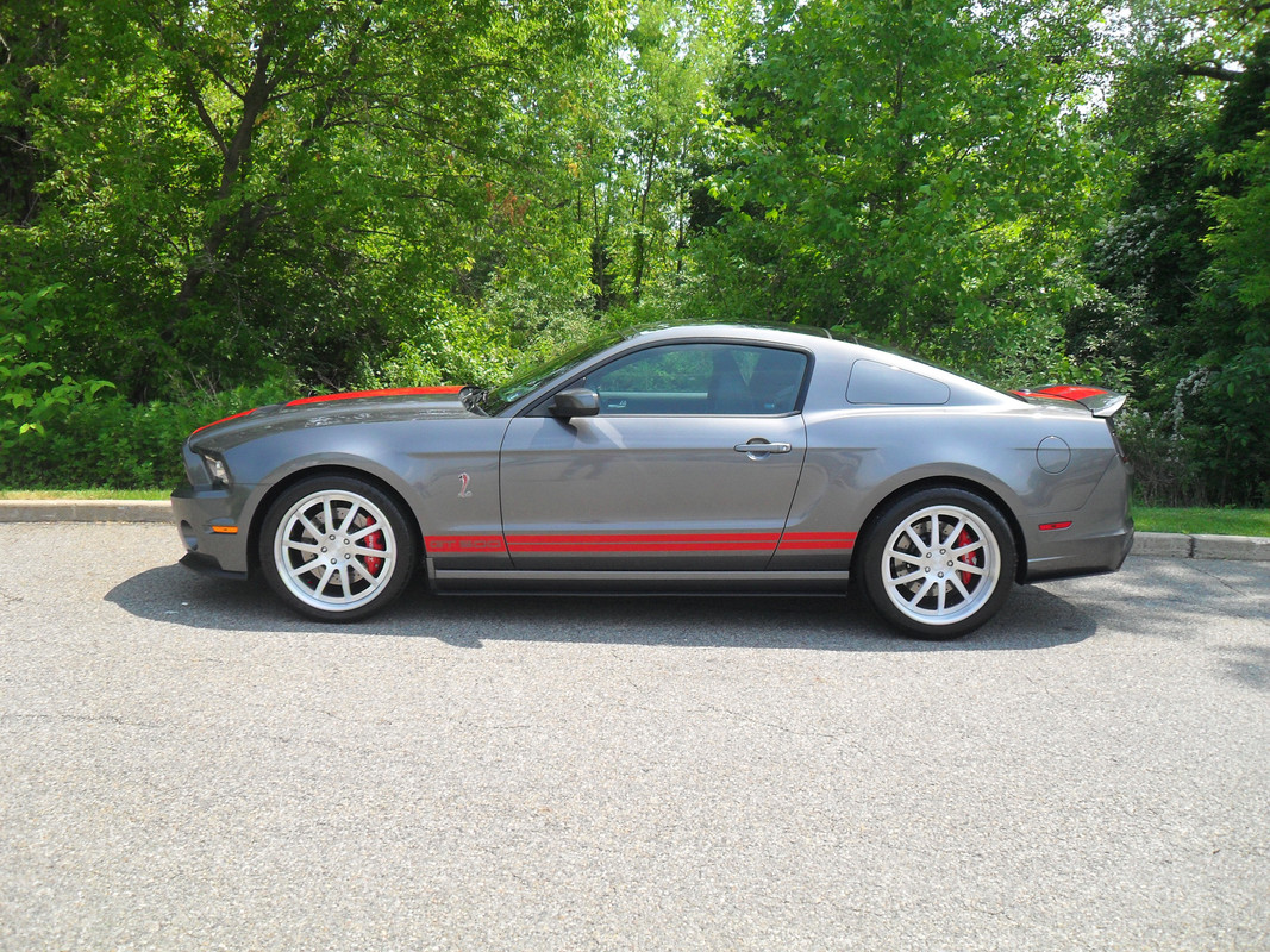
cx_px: 635
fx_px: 1284
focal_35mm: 35
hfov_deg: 52.6
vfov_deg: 40.7
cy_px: 476
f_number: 8.9
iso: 100
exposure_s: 1/90
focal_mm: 6.2
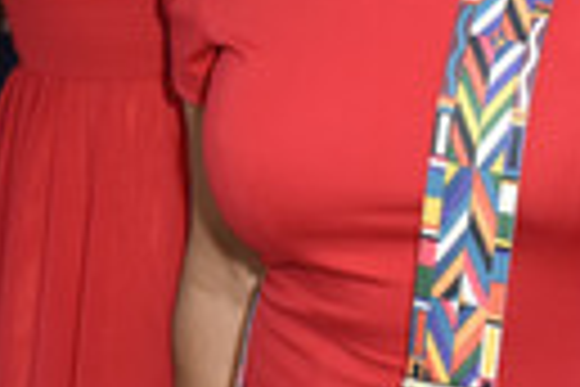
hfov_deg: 14.7
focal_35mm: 136
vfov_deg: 9.7
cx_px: -47
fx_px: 2191
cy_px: -256
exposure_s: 1/160
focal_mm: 26
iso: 1000
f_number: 6.3
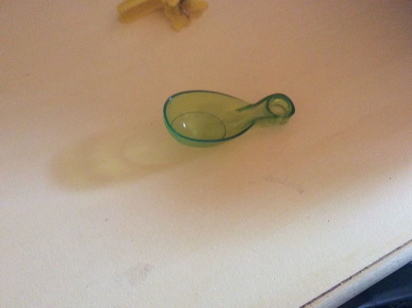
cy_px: 154
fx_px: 380
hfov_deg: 56.9
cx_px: 206
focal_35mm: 32
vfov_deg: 44.1
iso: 250
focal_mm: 3.3
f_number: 2.4
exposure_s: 1/20
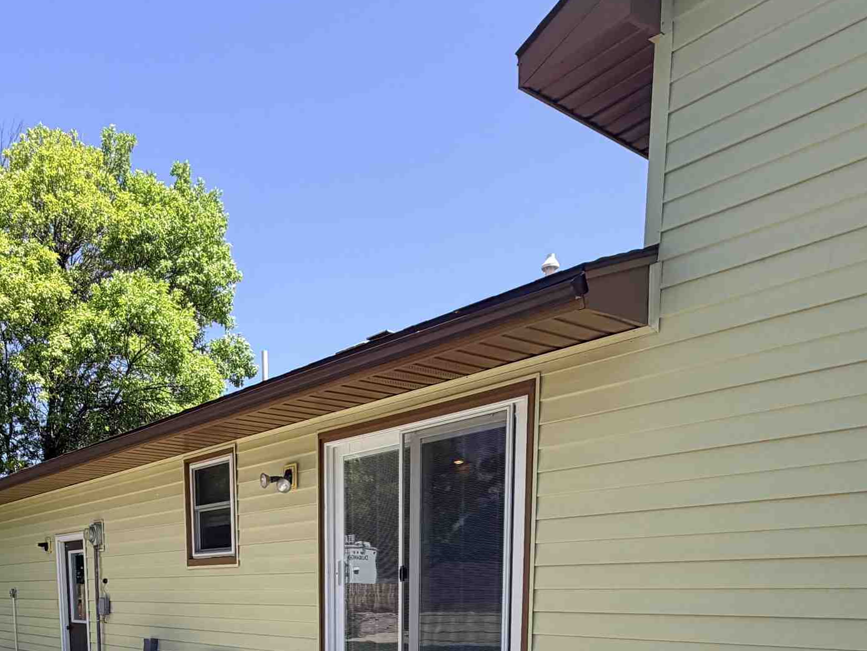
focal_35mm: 31
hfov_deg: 56.1
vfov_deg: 38.6
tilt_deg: -8.2
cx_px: 239
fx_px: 777
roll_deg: +2.4
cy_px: 694
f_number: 2.2
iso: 32
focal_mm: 2.22
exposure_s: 1/770
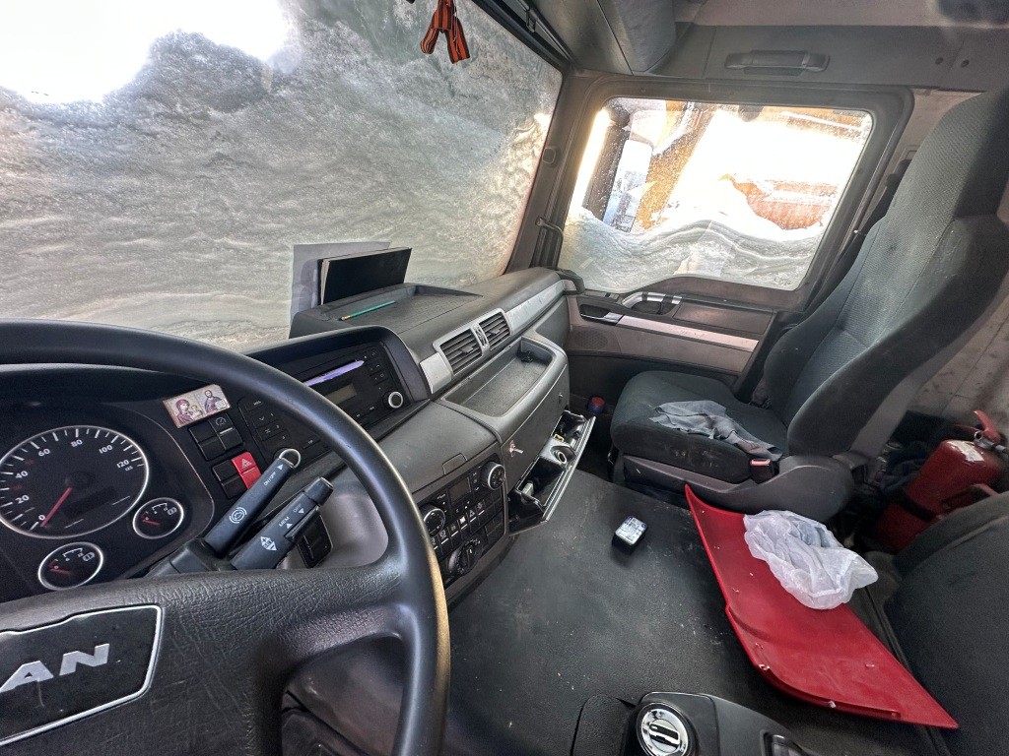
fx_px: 408
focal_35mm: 14
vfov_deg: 85.7
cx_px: 504
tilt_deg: -25.4
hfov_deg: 102.1
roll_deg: -8.0
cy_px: 378
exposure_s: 1/99
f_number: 2.2
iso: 100
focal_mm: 2.22
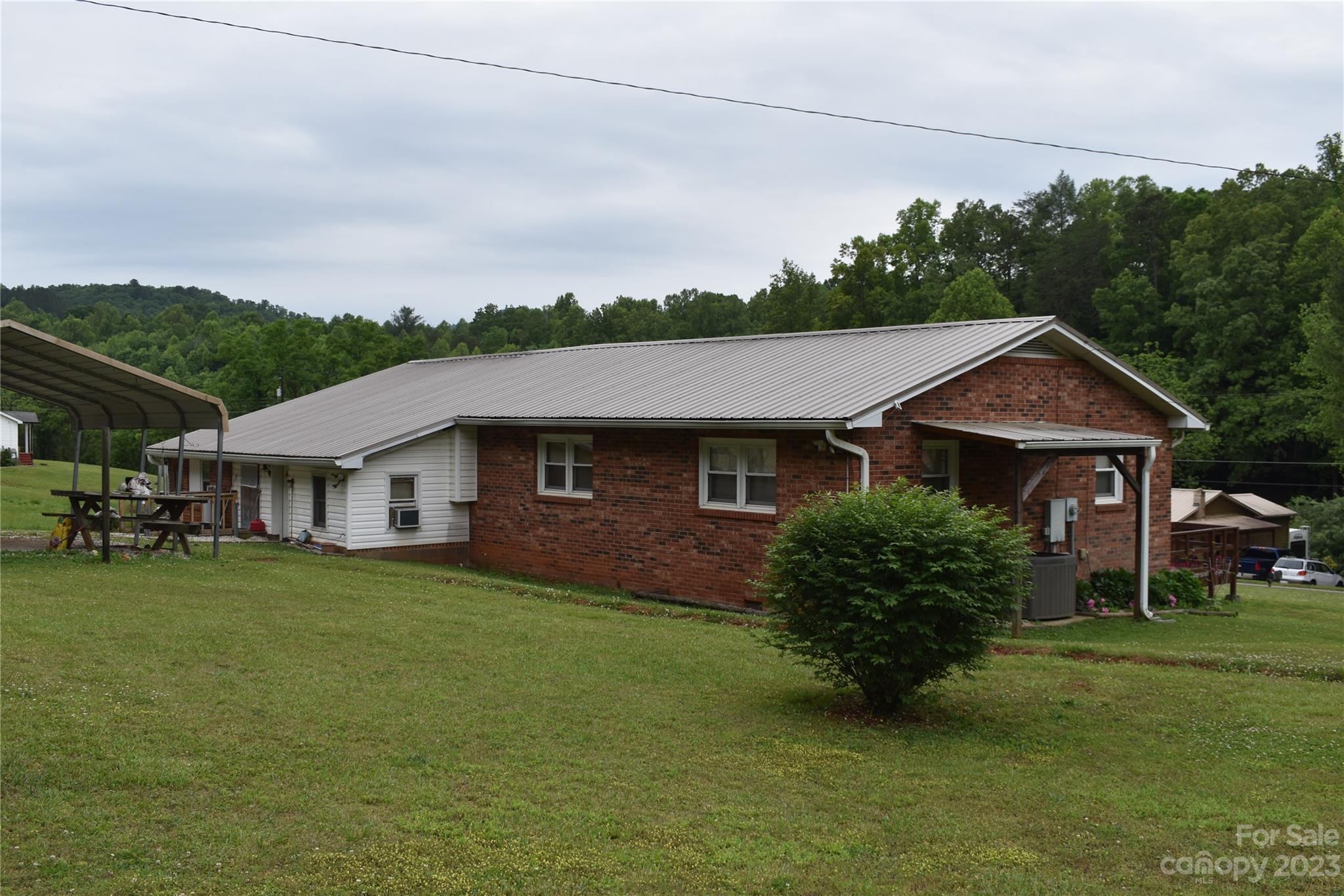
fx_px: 1344
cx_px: 672
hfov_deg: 53.1
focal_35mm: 36
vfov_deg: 36.9
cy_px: 448
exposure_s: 1/200
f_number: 8
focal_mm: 24
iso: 100
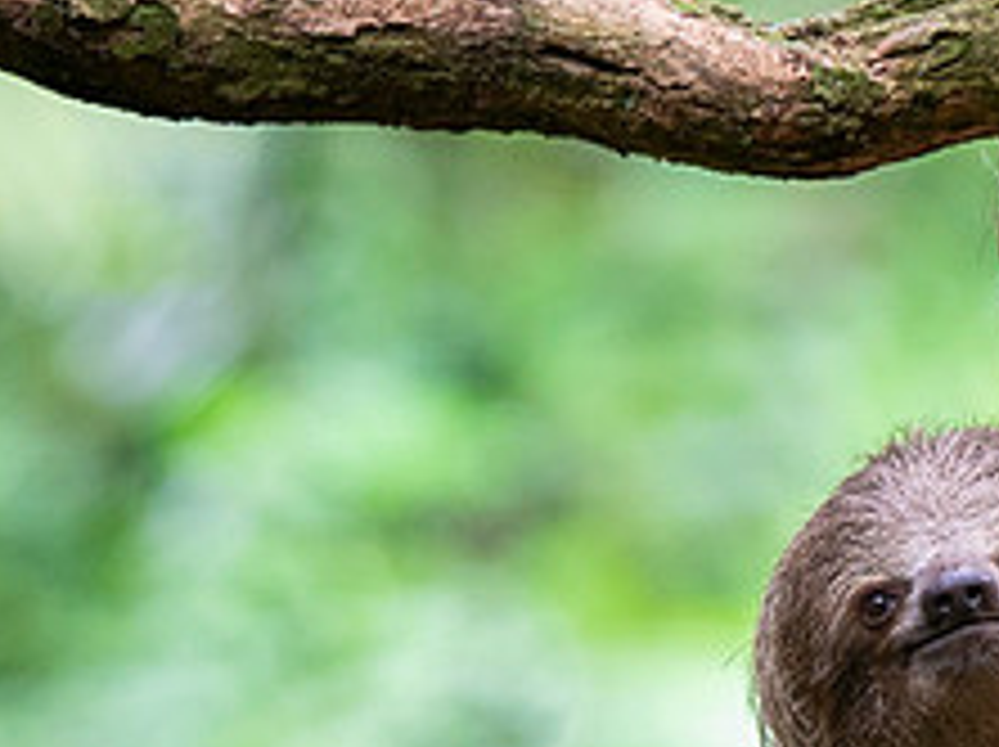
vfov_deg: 3.3
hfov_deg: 4.5
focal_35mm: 444
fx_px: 12800
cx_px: 1165
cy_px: 527
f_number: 5.6
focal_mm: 155
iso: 2000
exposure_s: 1/30
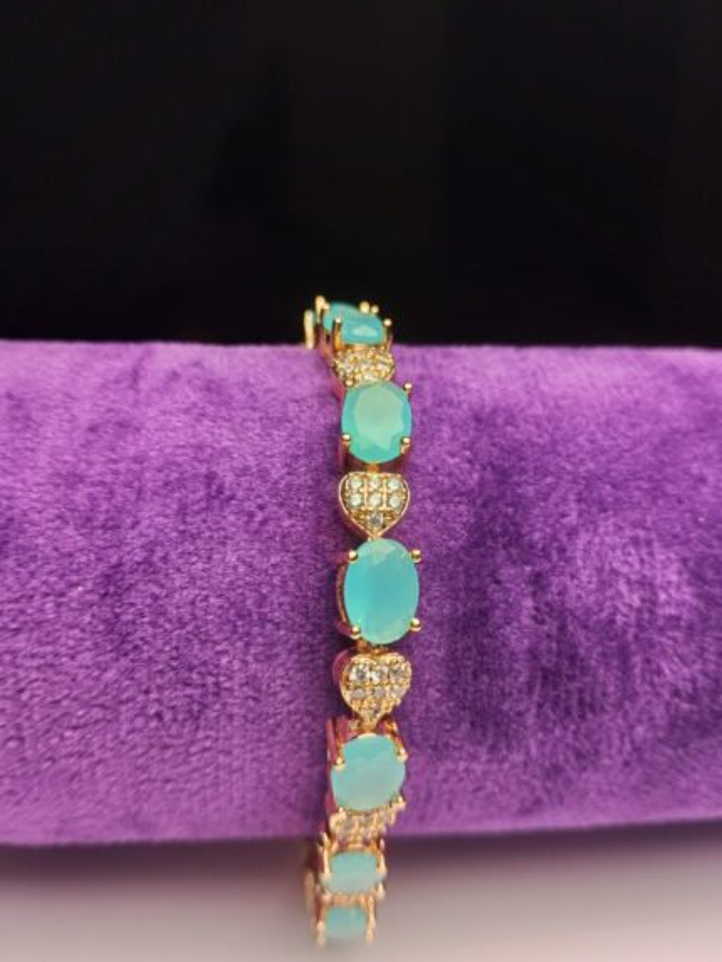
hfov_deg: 51.4
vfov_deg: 65.3
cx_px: 361
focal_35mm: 27
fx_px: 751
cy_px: 481
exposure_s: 1/100
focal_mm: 3.98
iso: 80
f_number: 1.8
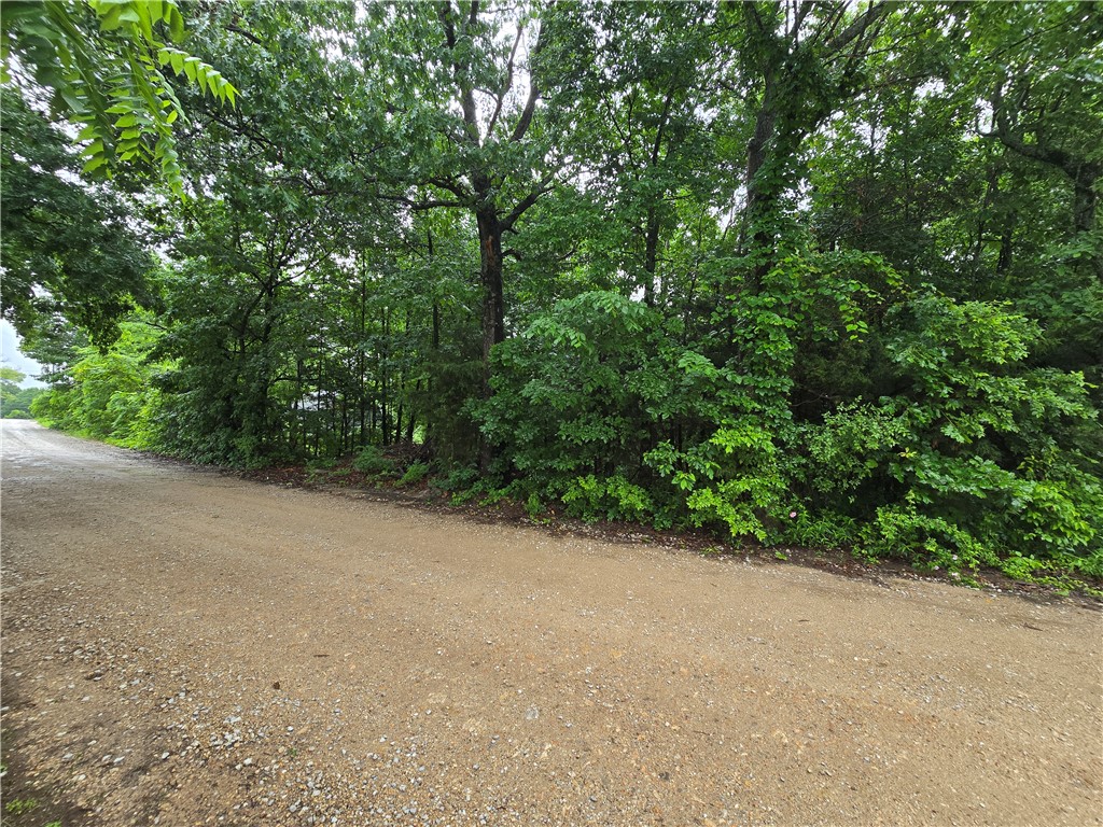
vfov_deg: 89.9
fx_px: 414
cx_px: 552
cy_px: 414
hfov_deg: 106.2
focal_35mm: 13
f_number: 2.2
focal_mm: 2.2
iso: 50
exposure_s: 1/284
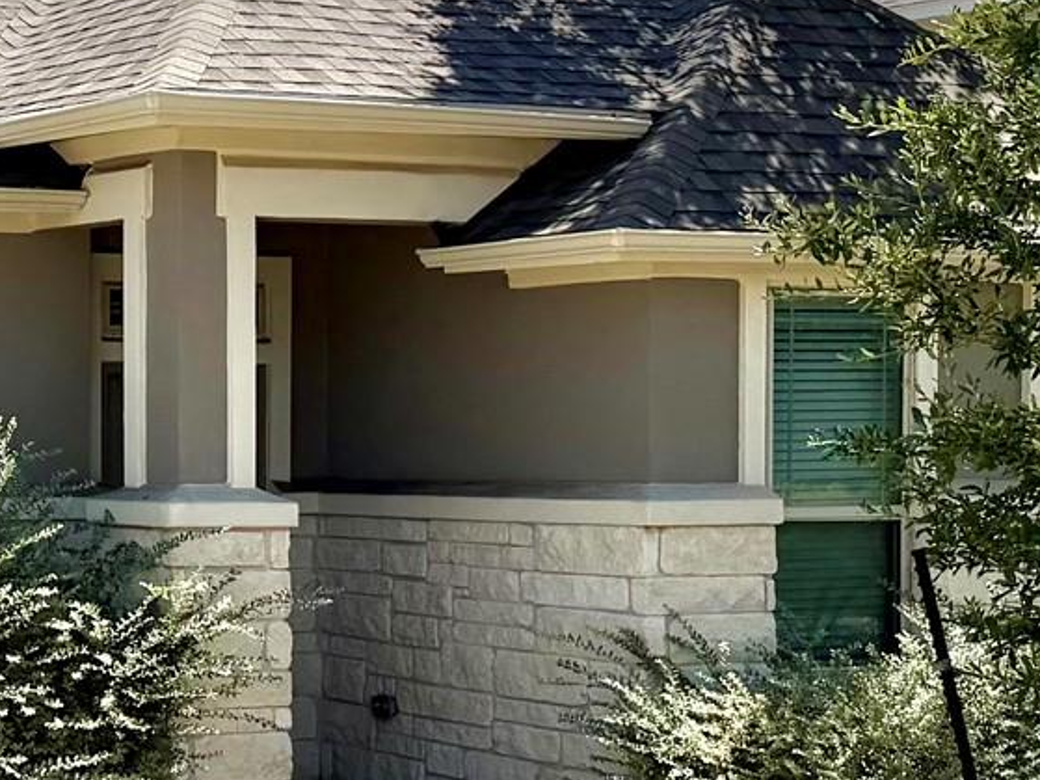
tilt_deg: +0.2
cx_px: -486
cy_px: 422
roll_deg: -0.3
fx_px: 2643
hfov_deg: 19.6
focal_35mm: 88
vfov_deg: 16.8
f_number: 1.78
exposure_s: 1/7353
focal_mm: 6.76
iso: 80
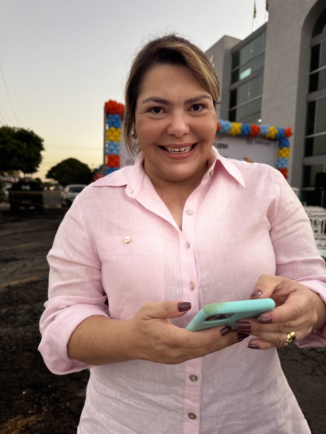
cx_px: 163
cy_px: 217
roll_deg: -2.5
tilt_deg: -2.2
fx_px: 301
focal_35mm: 24
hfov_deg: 56.8
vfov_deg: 71.6
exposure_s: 1/121
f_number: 1.78
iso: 200
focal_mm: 6.76
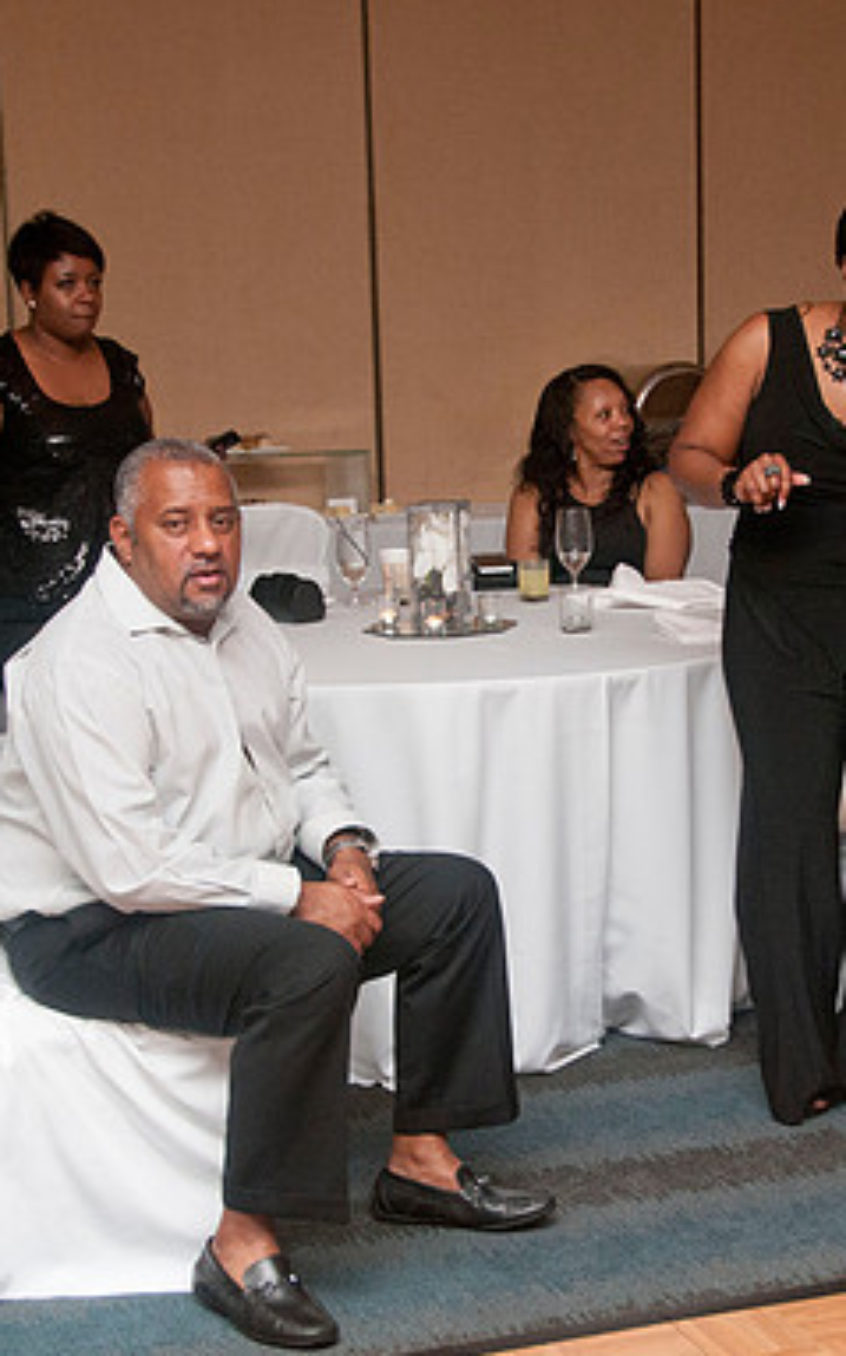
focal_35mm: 74
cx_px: 542
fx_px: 2733
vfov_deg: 27.9
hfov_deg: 17.6
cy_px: 678
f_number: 5.6
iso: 800
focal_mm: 32
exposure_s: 1/125
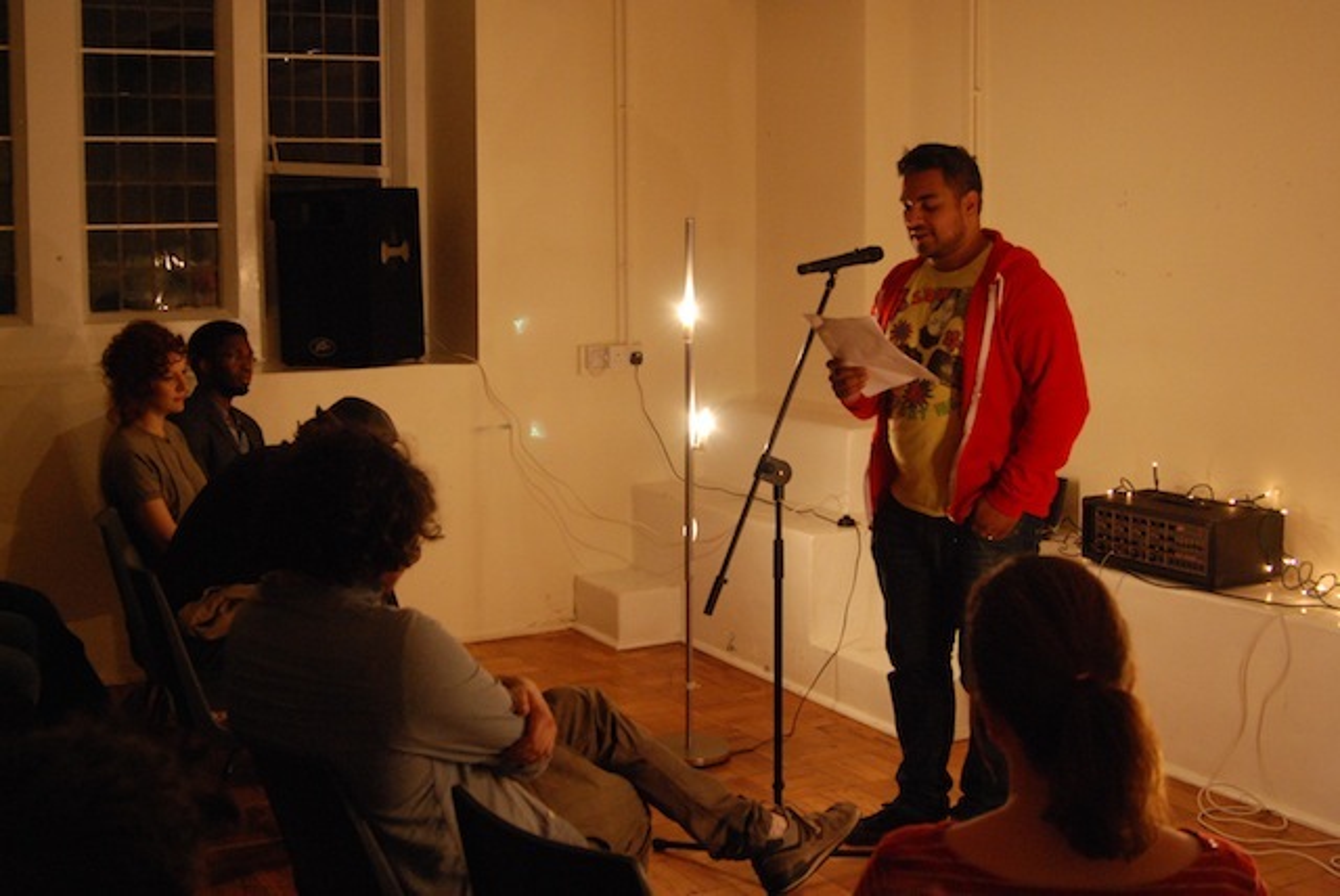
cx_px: 670
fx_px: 1341
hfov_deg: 53.1
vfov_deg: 36.9
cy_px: 448
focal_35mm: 36
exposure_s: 1/60
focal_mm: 24
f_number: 4.5
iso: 1250
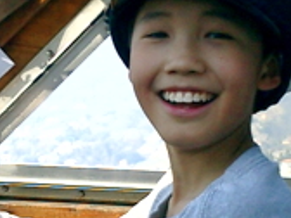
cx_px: 45
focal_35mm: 139
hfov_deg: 14.1
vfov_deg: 10.7
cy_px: 156
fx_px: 1169
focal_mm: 7.5
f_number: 3.2
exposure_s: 1/500
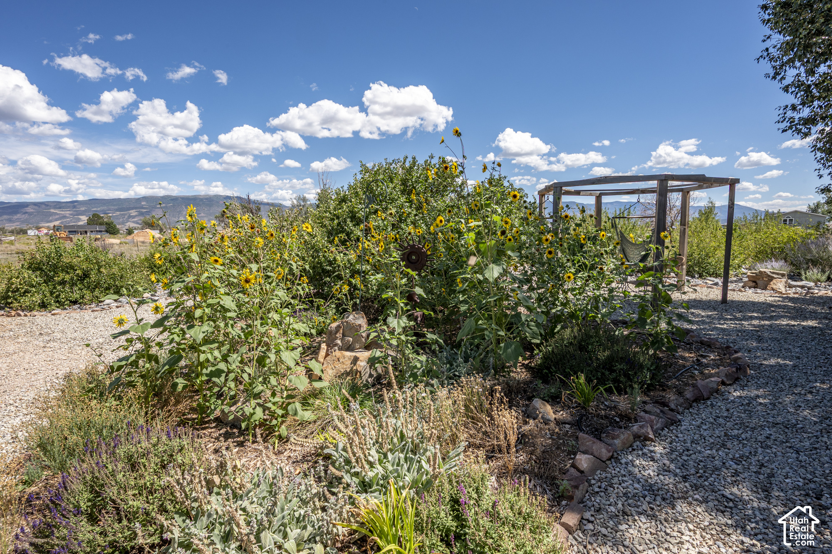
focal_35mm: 18
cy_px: 277
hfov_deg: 90.0
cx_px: 416
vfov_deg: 67.3
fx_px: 416
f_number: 13
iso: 250
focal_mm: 18
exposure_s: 1/250
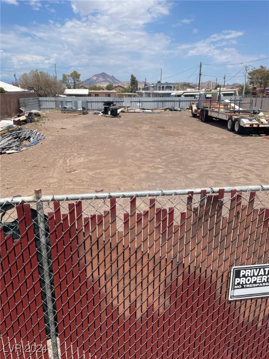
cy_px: 180
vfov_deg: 67.3
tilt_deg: -17.0
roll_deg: -1.2
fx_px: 269
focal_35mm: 26
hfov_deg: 53.1
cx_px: 134
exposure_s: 1/5051
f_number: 1.6
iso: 32
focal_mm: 4.2
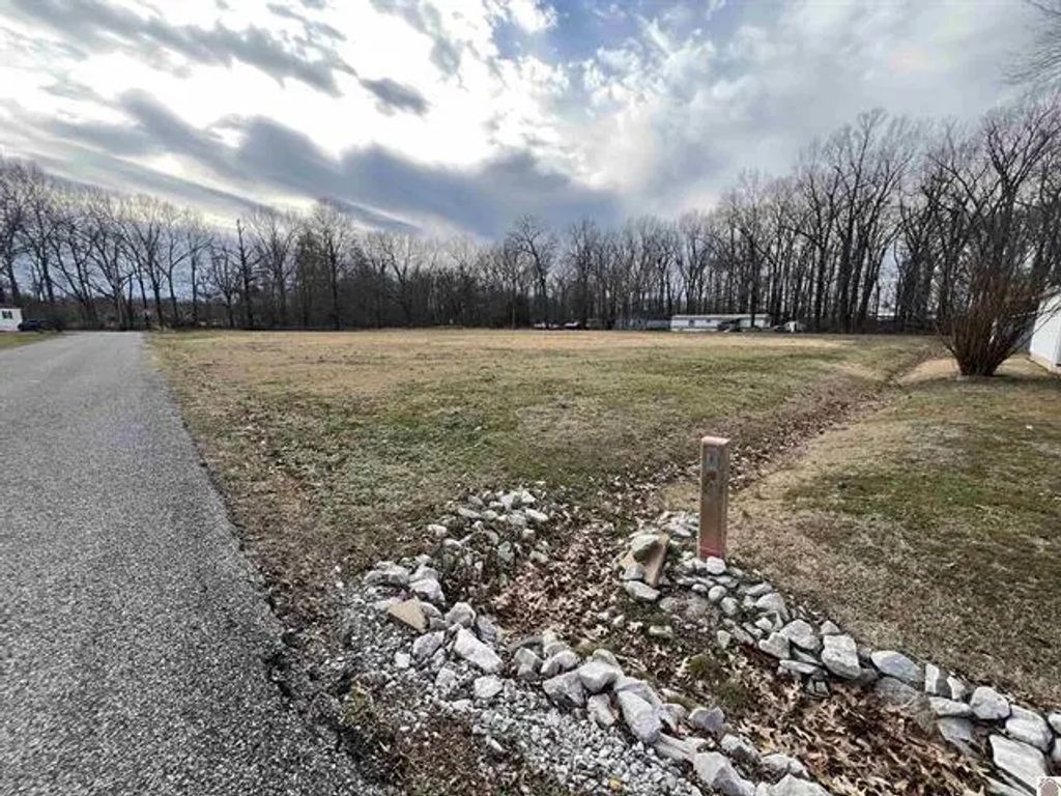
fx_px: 398
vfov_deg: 89.9
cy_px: 398
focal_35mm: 13
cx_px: 530
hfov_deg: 106.2
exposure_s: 1/447
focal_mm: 1.57
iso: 32
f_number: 1.8
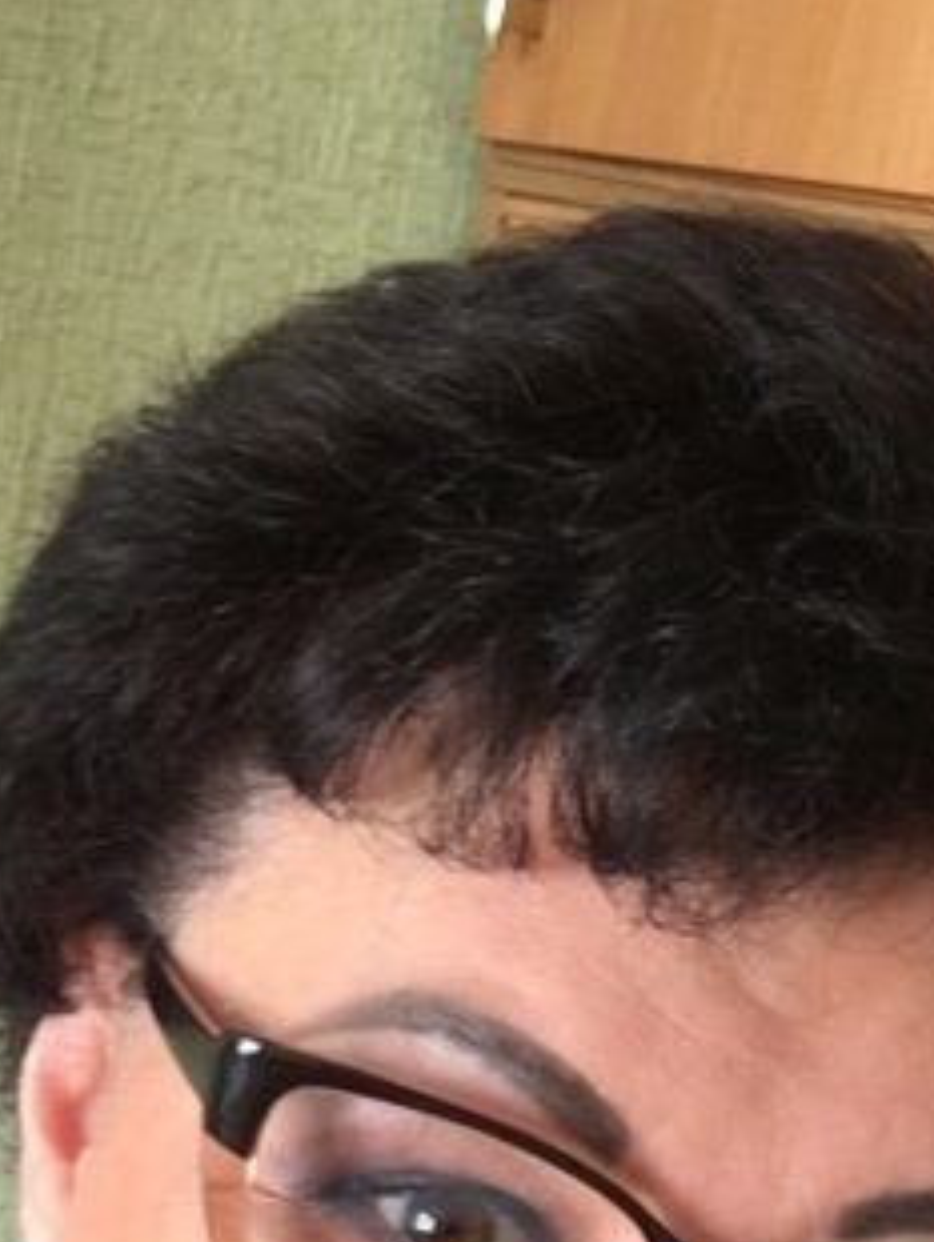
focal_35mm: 80
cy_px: 1430
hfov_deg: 18.5
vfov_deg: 22.7
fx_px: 2874
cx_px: 433
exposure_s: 1/20
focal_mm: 2.65
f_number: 2.2
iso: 32
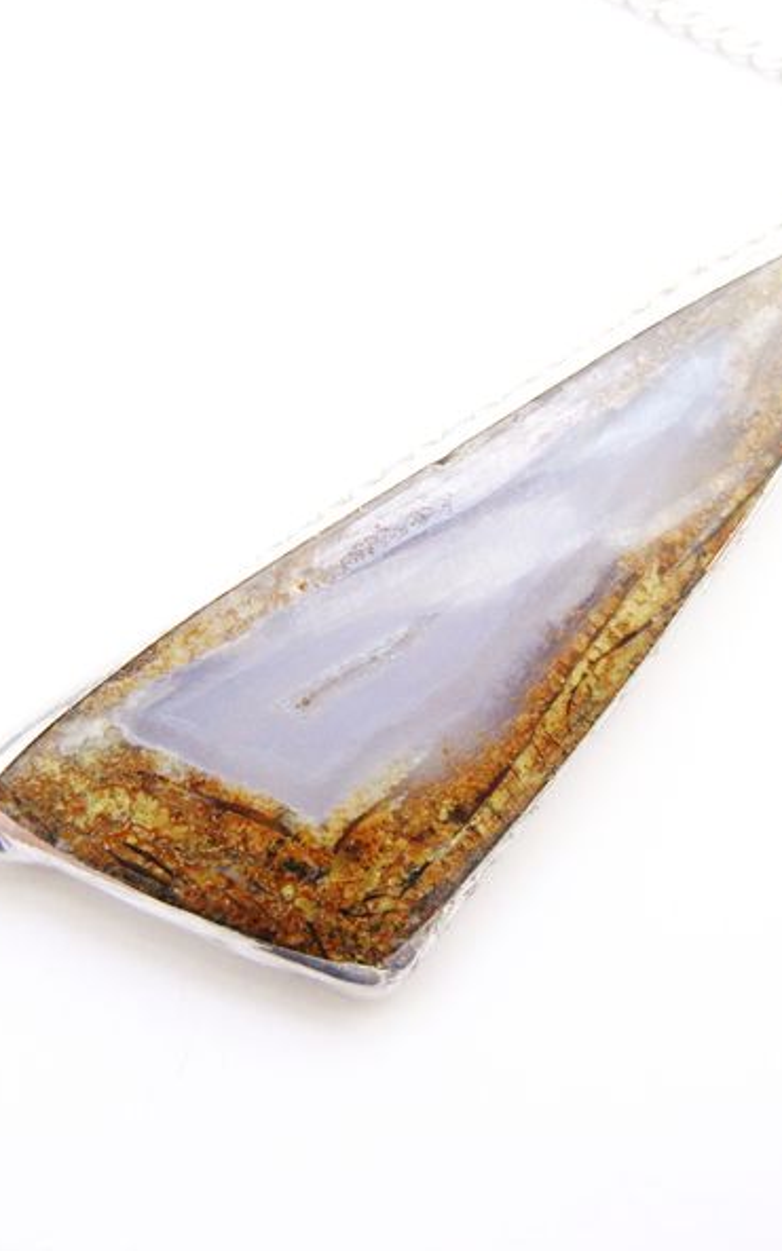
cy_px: 621
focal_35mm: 43
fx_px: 1466
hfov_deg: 29.9
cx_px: 408
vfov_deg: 46.2
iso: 238
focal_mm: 5.4
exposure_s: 1/30
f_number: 3.5
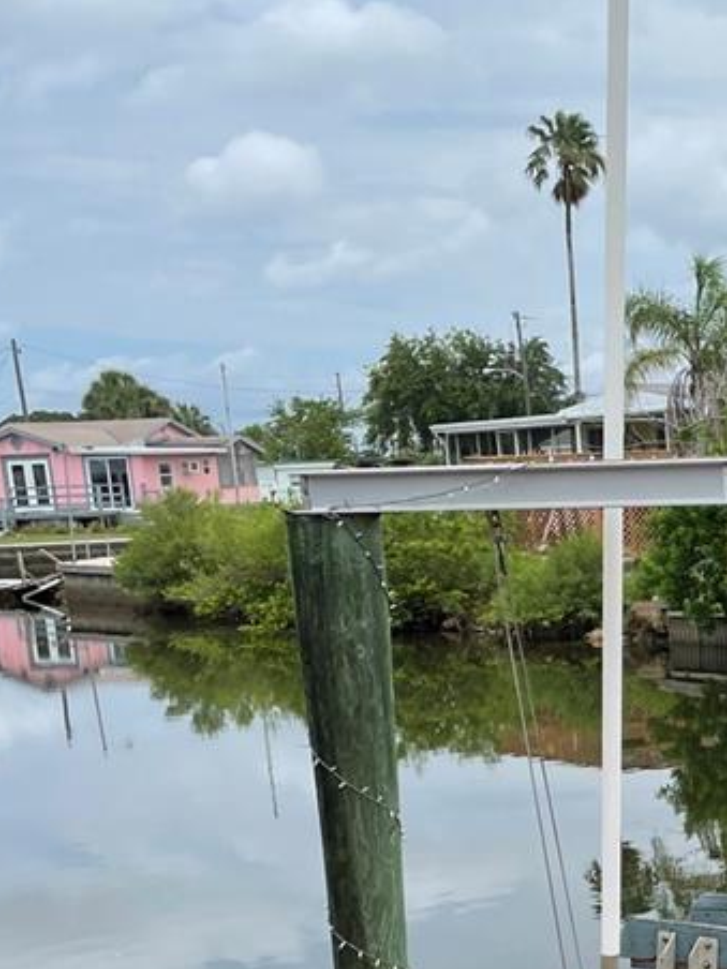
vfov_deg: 27.2
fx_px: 1932
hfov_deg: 19.6
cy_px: 870
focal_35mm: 69
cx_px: 944
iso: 32
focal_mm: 4.2
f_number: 1.6
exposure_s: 1/3861
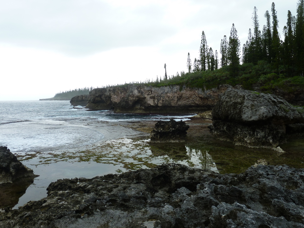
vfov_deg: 44.2
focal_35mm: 32
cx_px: 152
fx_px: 281
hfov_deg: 56.8
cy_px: 114
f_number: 3.5
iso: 80
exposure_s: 1/80
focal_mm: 5.3
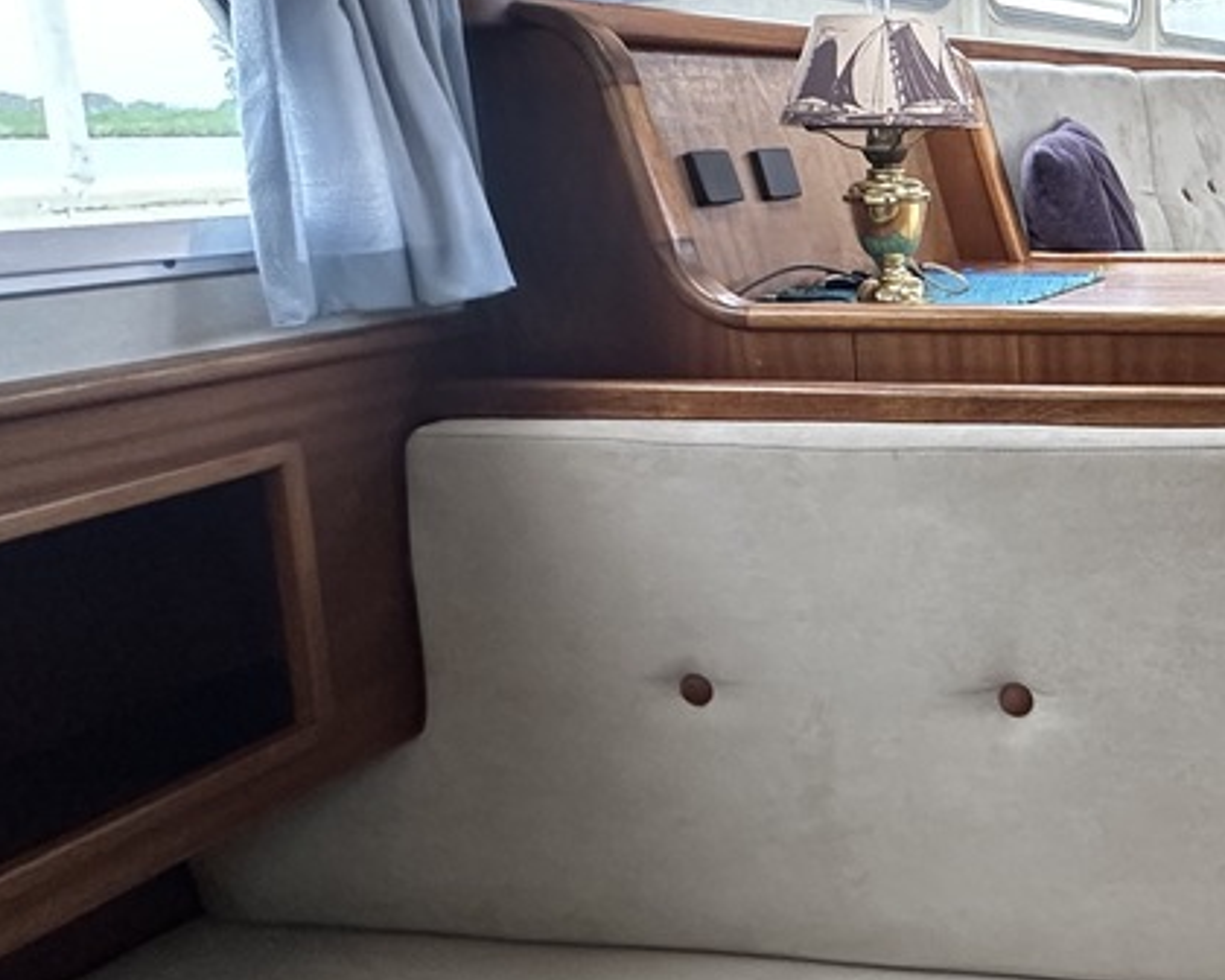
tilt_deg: -7.8
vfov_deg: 37.7
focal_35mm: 39
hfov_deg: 35.1
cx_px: 1531
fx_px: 1414
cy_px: 303
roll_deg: +0.2
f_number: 2.2
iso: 400
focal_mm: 2.22
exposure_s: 1/60
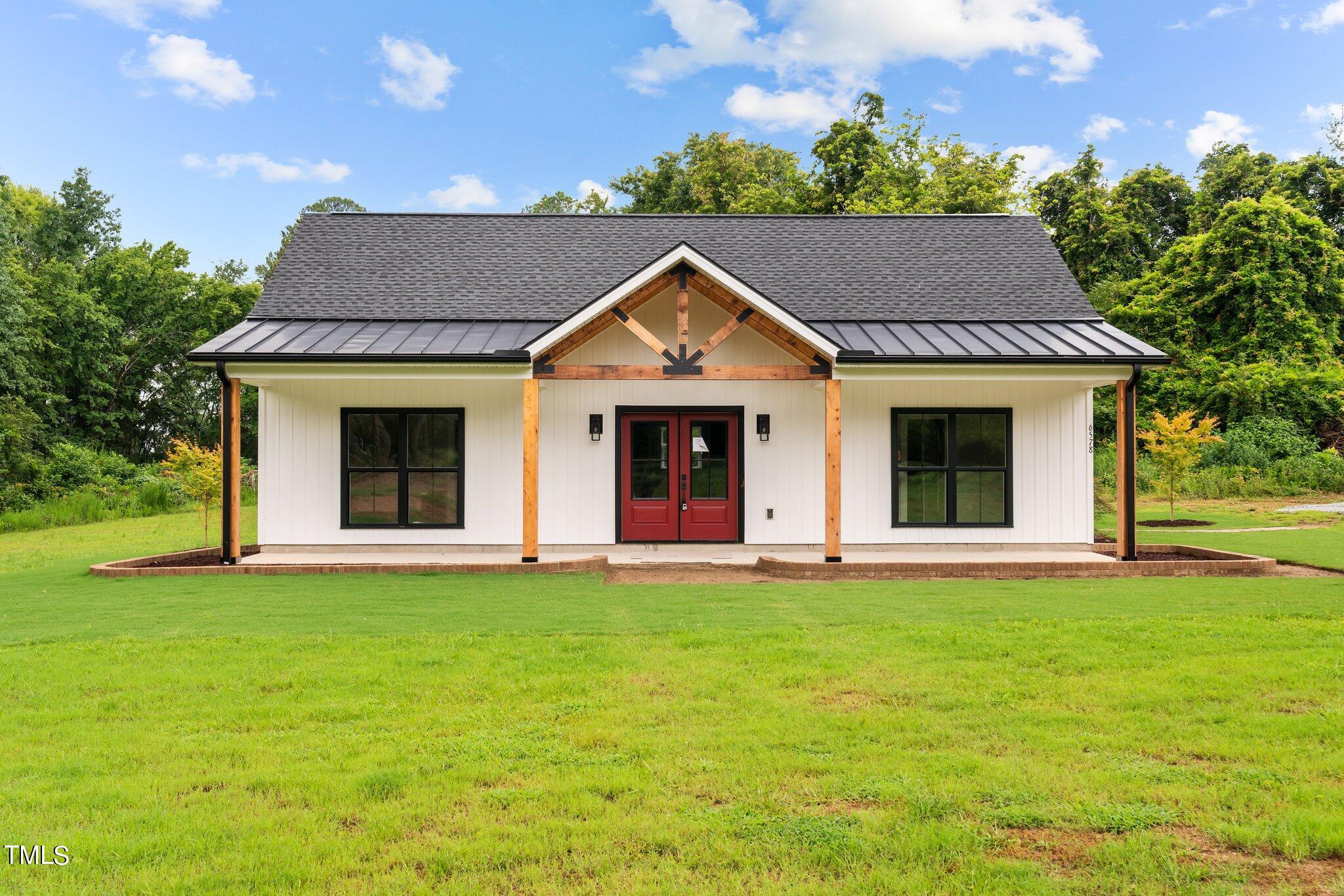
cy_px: 448
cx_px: 672
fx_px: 1288
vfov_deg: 38.4
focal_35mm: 34
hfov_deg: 55.1
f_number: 8
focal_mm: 34.5
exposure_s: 1/200
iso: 400
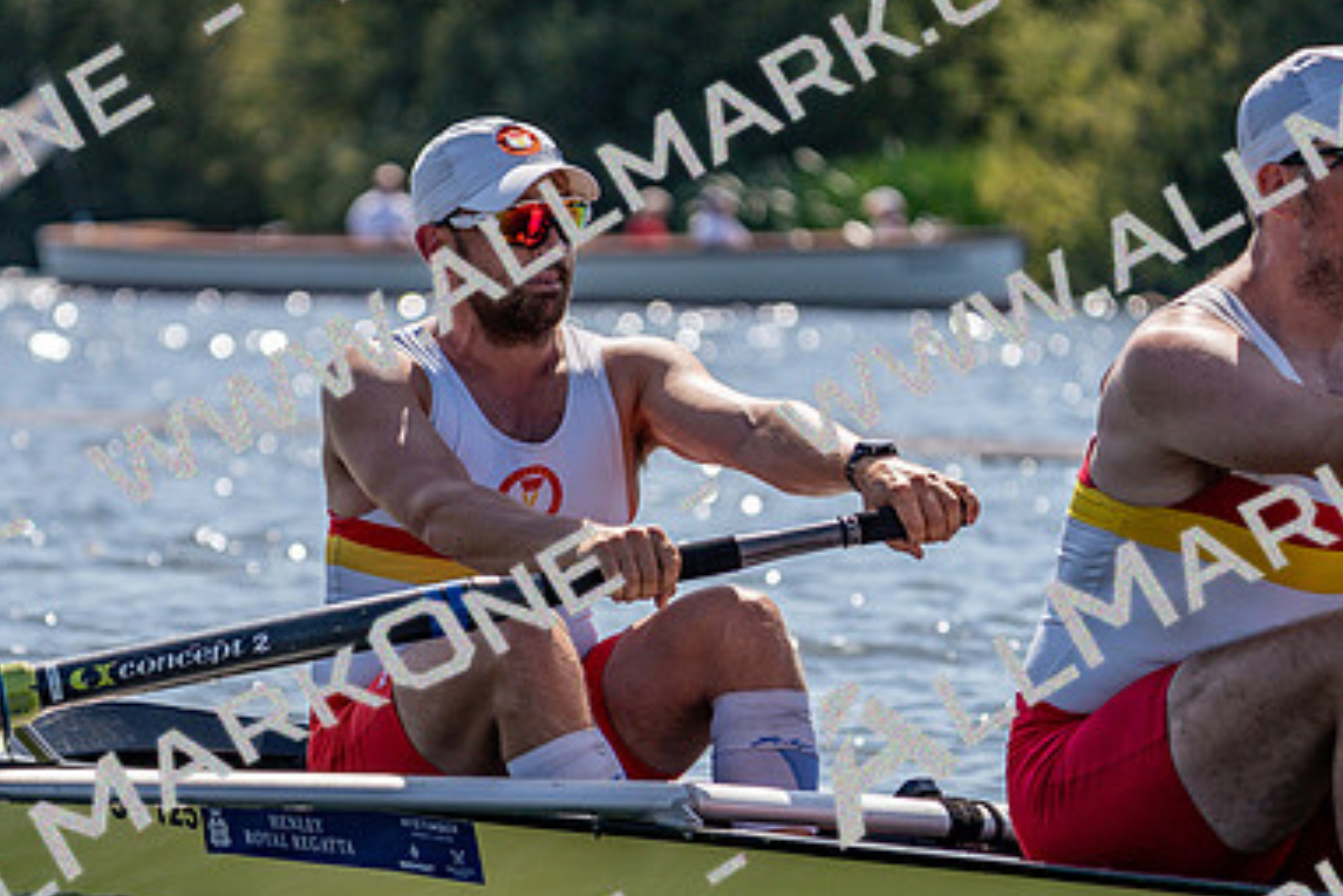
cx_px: 520
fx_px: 11345
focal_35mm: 304
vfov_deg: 4.5
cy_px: 515
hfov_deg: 6.8
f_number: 5.6
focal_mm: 200
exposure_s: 1/2000
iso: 250
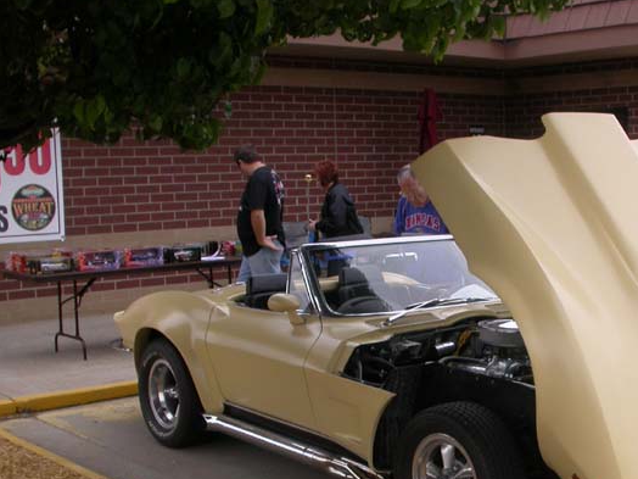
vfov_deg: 25.1
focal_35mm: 58
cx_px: 446
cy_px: 334
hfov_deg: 32.8
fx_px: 1069
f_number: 5.3
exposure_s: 1/218
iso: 100
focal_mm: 7.85
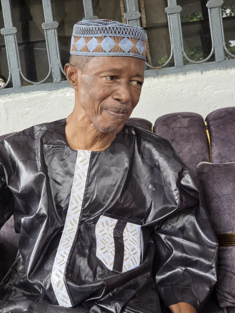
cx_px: 118
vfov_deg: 28.2
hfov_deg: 21.3
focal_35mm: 69
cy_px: 156
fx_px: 625
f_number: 2.4
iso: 80
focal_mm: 7
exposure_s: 1/100
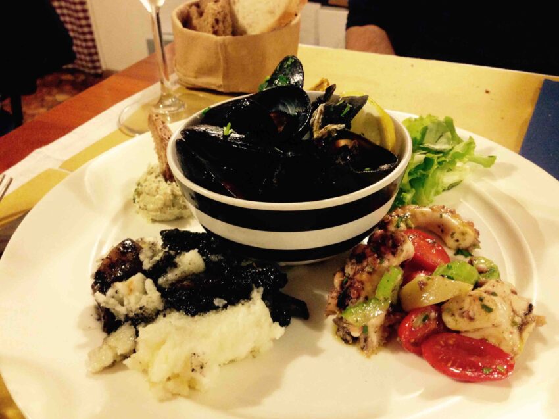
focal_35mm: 33
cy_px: 210
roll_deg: +1.5
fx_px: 533
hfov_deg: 55.4
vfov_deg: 42.9
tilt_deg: -37.3
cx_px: 280
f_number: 2.4
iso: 400
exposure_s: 1/20
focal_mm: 4.12
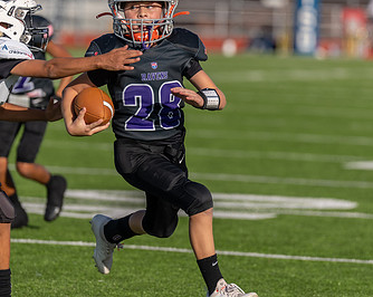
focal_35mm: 463
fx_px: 5102
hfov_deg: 4.2
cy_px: 127
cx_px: 211
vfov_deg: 3.3
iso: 125
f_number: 3.2
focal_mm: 200
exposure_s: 1/2000
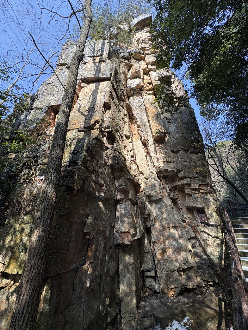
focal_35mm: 14
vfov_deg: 102.1
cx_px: 124
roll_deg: -0.7
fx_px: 134
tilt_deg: +28.0
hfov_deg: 85.7
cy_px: 165
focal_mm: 2.22
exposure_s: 1/405
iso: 40
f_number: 2.2
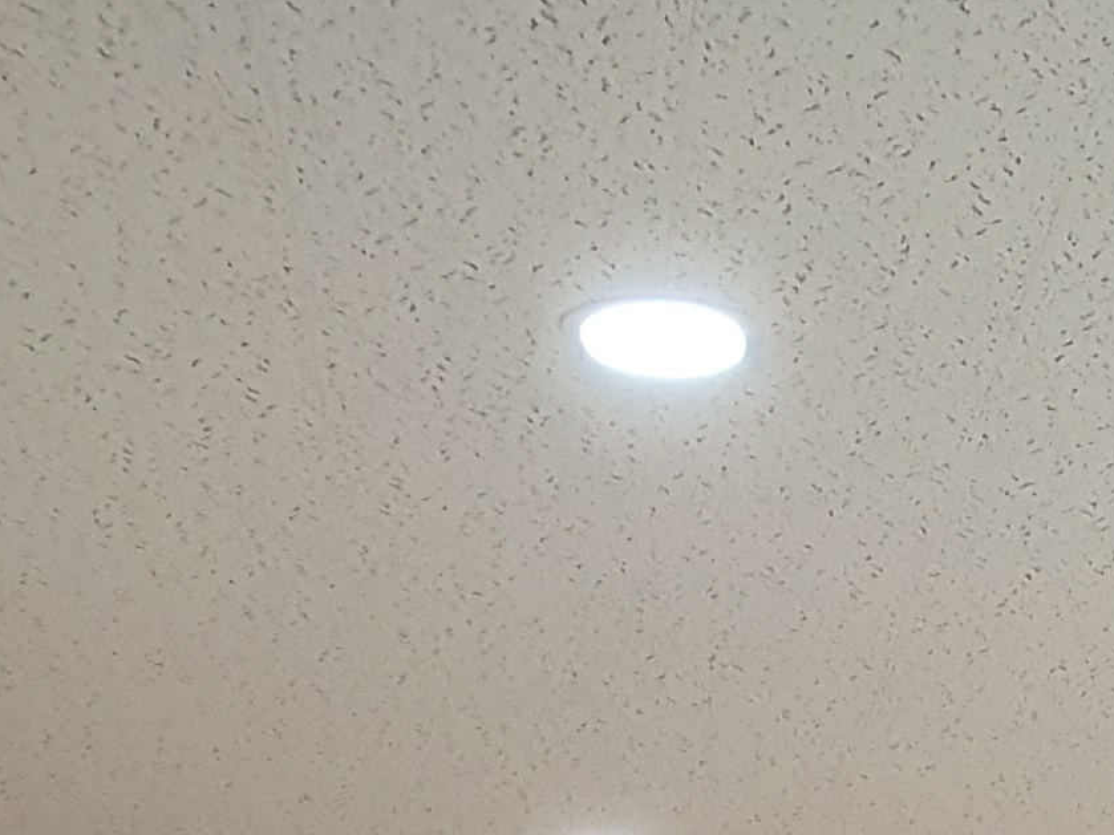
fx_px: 4022
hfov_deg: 15.6
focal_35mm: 125
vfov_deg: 10.8
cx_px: 1026
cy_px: 1663
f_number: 2.4
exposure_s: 1/60
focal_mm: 4.3
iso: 160
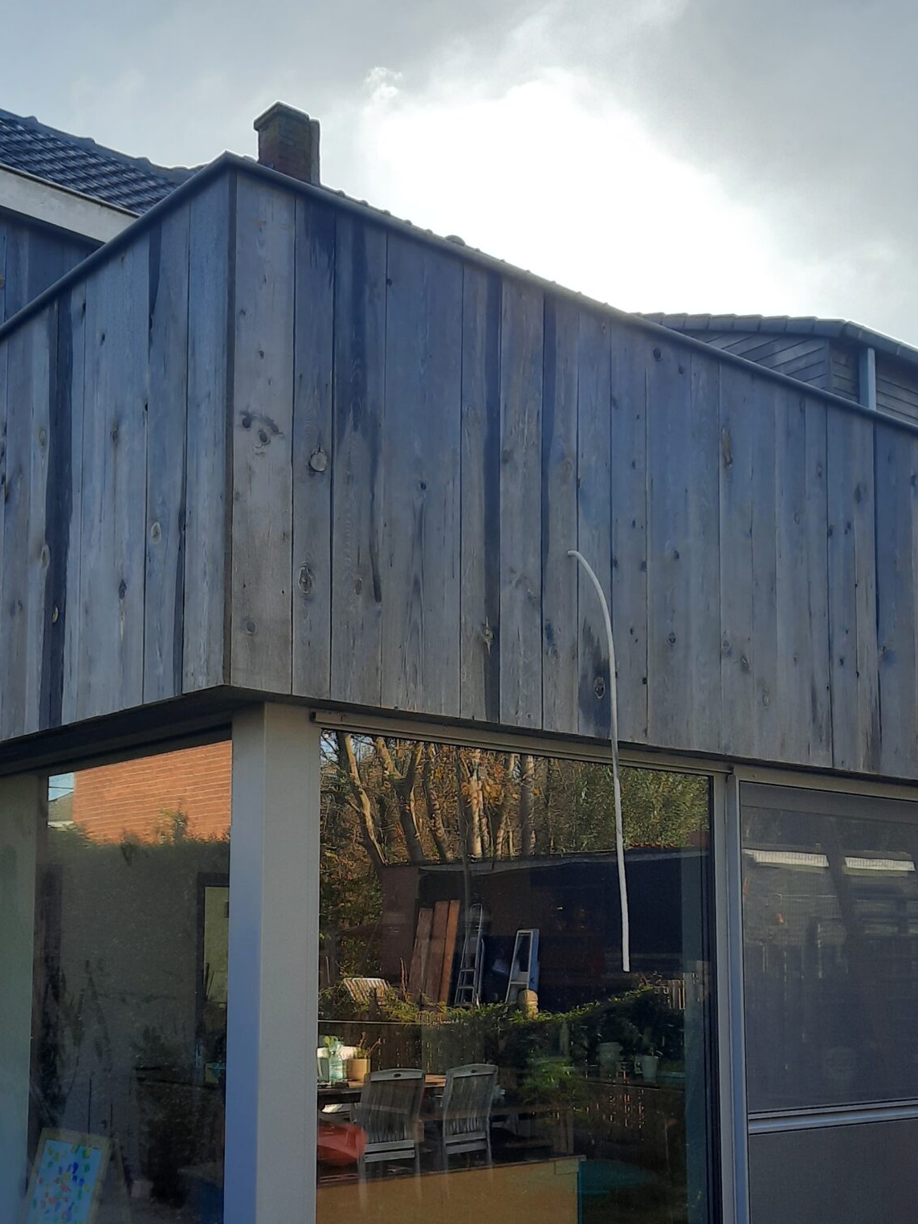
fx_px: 1485
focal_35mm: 42
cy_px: 802
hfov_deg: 34.3
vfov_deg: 44.2
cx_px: 401
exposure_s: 1/477
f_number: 2
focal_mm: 4.6
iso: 32
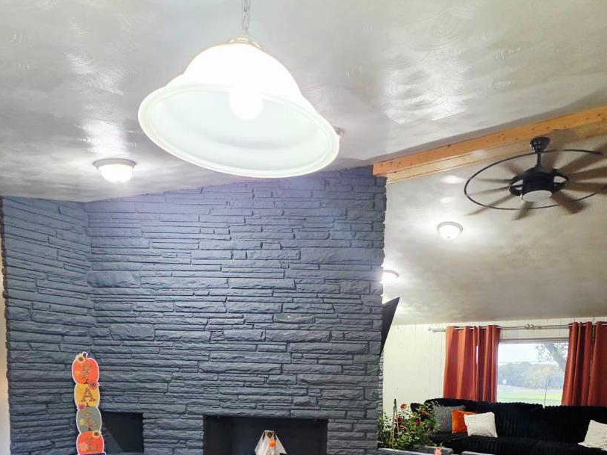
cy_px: 414
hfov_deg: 71.2
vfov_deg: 50.1
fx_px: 421
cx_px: 349
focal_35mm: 24
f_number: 1.9
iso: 400
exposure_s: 1/60.2
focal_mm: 2.2
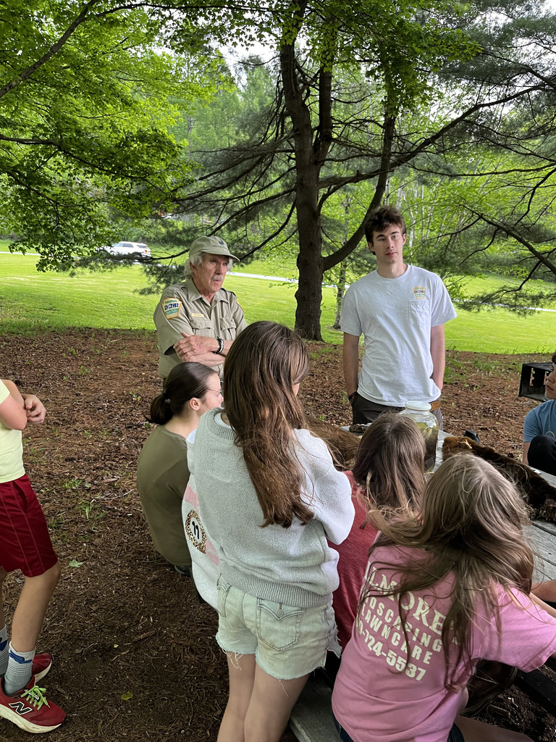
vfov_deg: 67.3
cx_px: 278
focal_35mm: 26
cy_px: 371
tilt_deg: -11.6
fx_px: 557
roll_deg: +1.1
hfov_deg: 53.1
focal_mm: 5.1
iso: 125
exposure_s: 1/75
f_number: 1.6
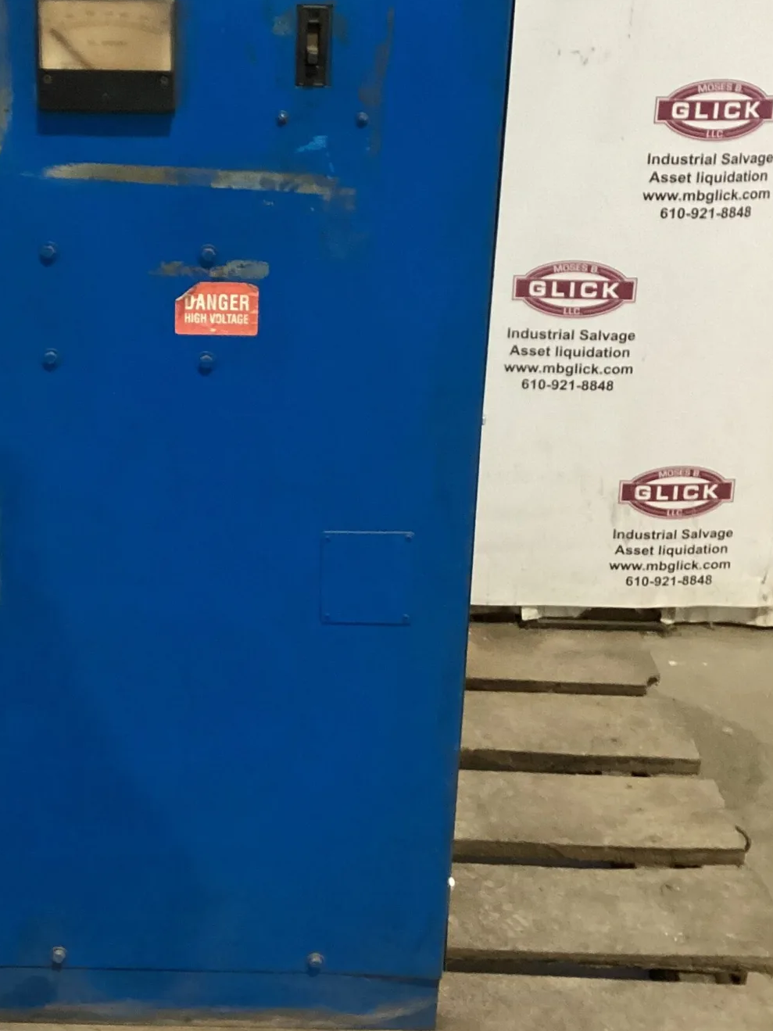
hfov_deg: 30.5
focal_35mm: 47
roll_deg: +0.6
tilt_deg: -16.0
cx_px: 233
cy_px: 279
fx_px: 1400
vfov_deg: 39.5
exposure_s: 1/60
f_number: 2.4
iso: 320
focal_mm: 3.3
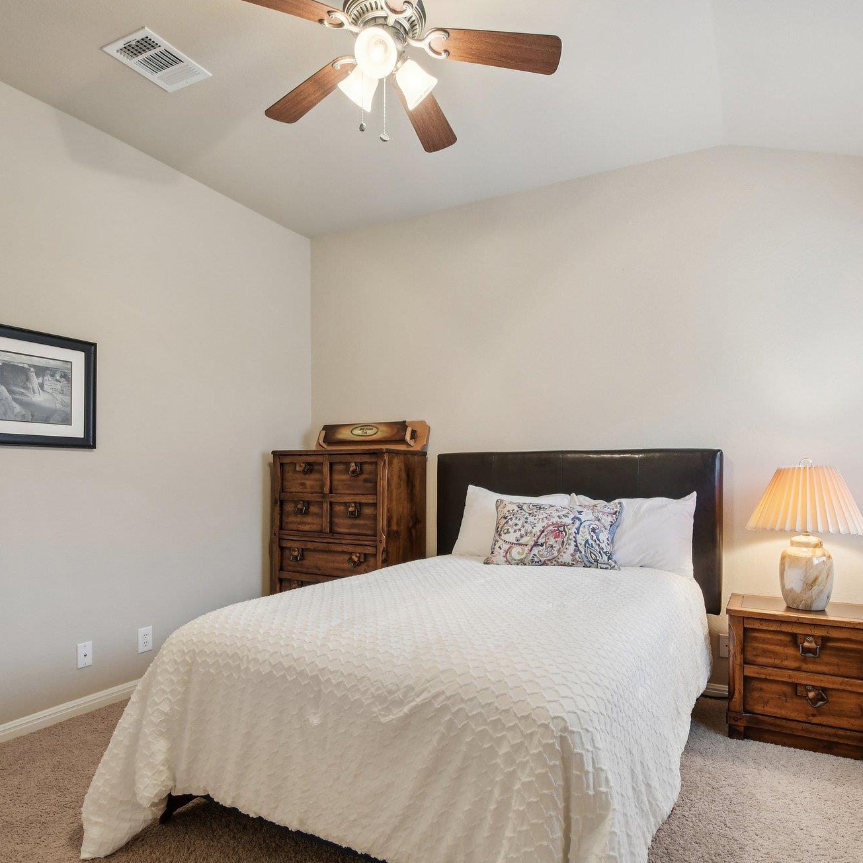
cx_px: 463
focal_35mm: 20
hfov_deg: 74.7
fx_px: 564
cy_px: 446
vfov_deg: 74.8
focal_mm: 10
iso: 400
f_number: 8
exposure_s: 1/13
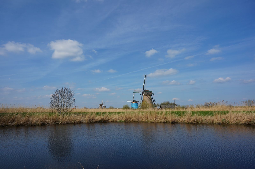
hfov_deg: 73.8
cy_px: 84
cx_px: 128
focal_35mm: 24
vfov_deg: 53.0
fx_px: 170
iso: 100
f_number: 8
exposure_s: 1/500
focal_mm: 16
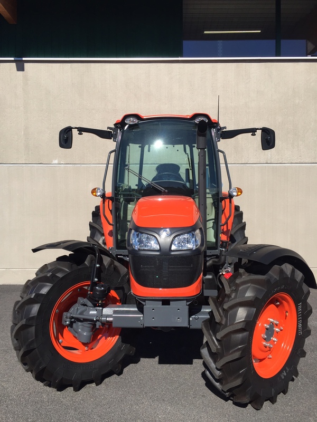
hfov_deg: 48.2
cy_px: 211
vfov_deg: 61.7
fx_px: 354
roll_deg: +1.0
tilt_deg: -0.4
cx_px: 158
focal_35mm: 29
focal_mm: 4.15
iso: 32
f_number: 2.2
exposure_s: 1/1980
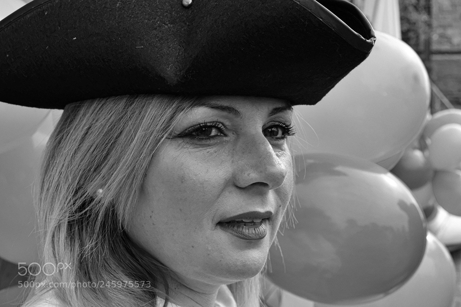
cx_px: 230
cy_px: 154
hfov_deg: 36.9
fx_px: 691
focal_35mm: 54
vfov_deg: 25.0
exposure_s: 1/1000
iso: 3200
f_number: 9
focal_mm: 35.8
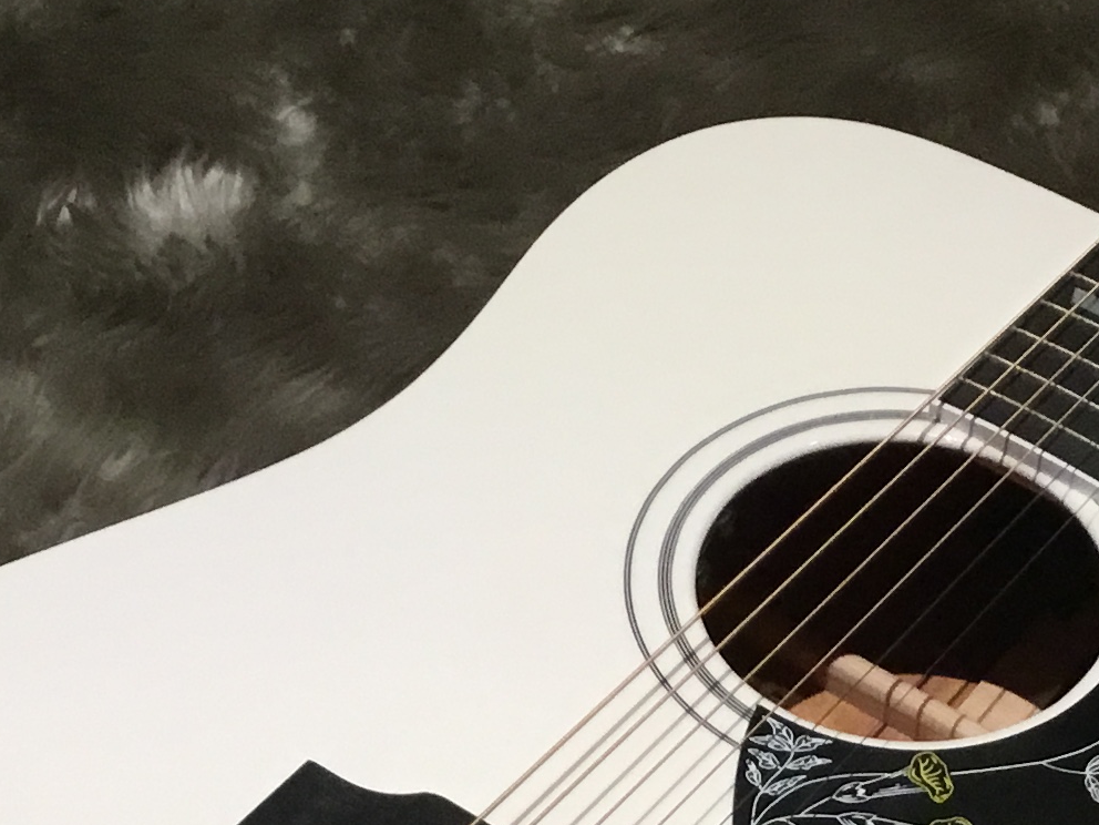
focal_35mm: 102
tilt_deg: -57.0
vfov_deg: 14.1
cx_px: 757
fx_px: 3238
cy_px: 955
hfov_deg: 19.2
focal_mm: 3.3
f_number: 2.4
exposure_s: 1/30
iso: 40
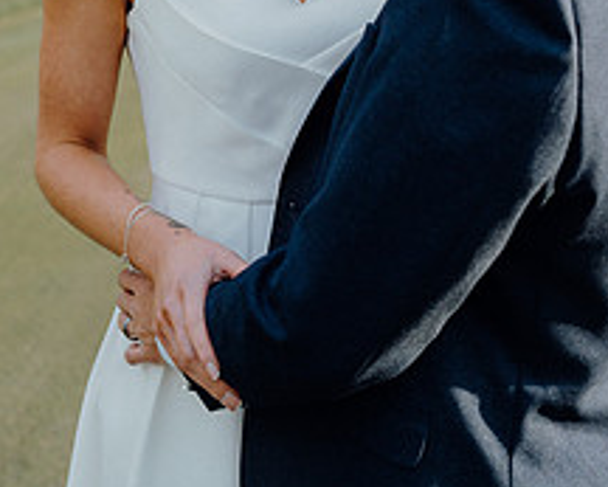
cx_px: 349
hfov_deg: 23.3
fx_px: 1476
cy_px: 6
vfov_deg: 18.3
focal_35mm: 82
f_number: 3.5
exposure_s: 1/250
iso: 125
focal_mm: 42
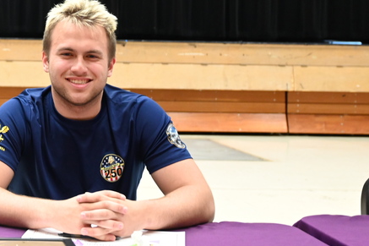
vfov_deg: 16.3
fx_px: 840
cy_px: 4
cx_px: -60
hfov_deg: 23.0
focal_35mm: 82
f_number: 4
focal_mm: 35
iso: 3200
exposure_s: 1/80
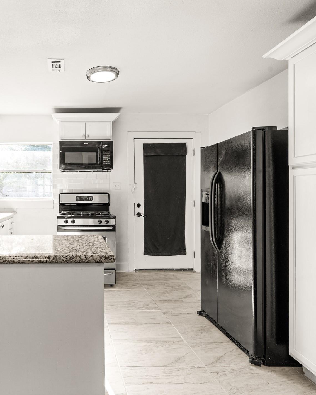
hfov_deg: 57.4
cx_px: 75
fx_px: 269
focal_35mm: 23
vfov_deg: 72.6
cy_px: 194
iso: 200
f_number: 9
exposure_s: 1/4
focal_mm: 16
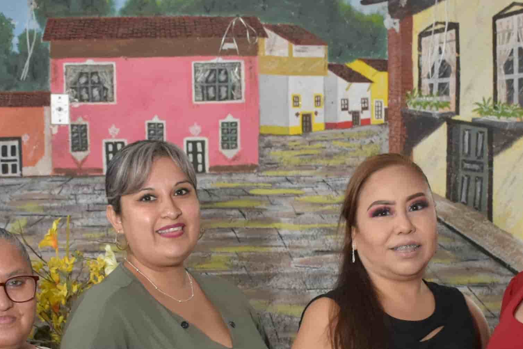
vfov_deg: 16.7
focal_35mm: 79
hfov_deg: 25.6
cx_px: 336
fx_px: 1148
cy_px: 384
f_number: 5
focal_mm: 22
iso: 1600
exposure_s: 1/60
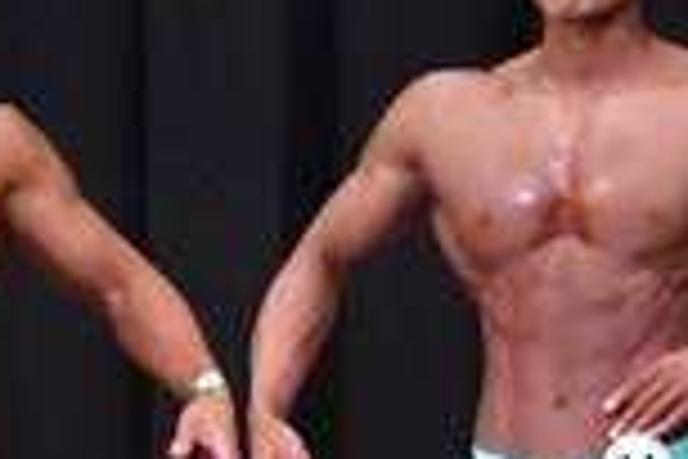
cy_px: 639
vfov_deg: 1.6
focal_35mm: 881
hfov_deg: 2.3
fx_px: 16836
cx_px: -479
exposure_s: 1/400
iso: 8000
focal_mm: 116
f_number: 5.6
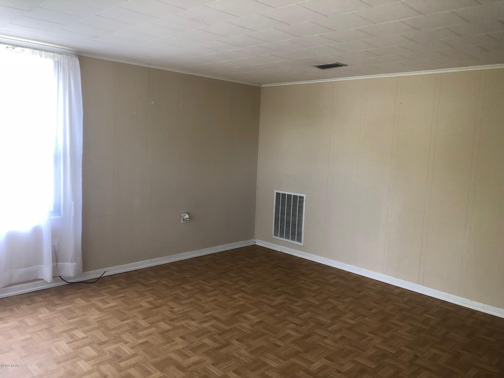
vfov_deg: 48.2
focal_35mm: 29
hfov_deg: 61.7
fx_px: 422
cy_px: 189
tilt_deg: -6.8
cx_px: 252
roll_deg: -1.7
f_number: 1.8
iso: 32
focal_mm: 3.99
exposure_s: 1/30
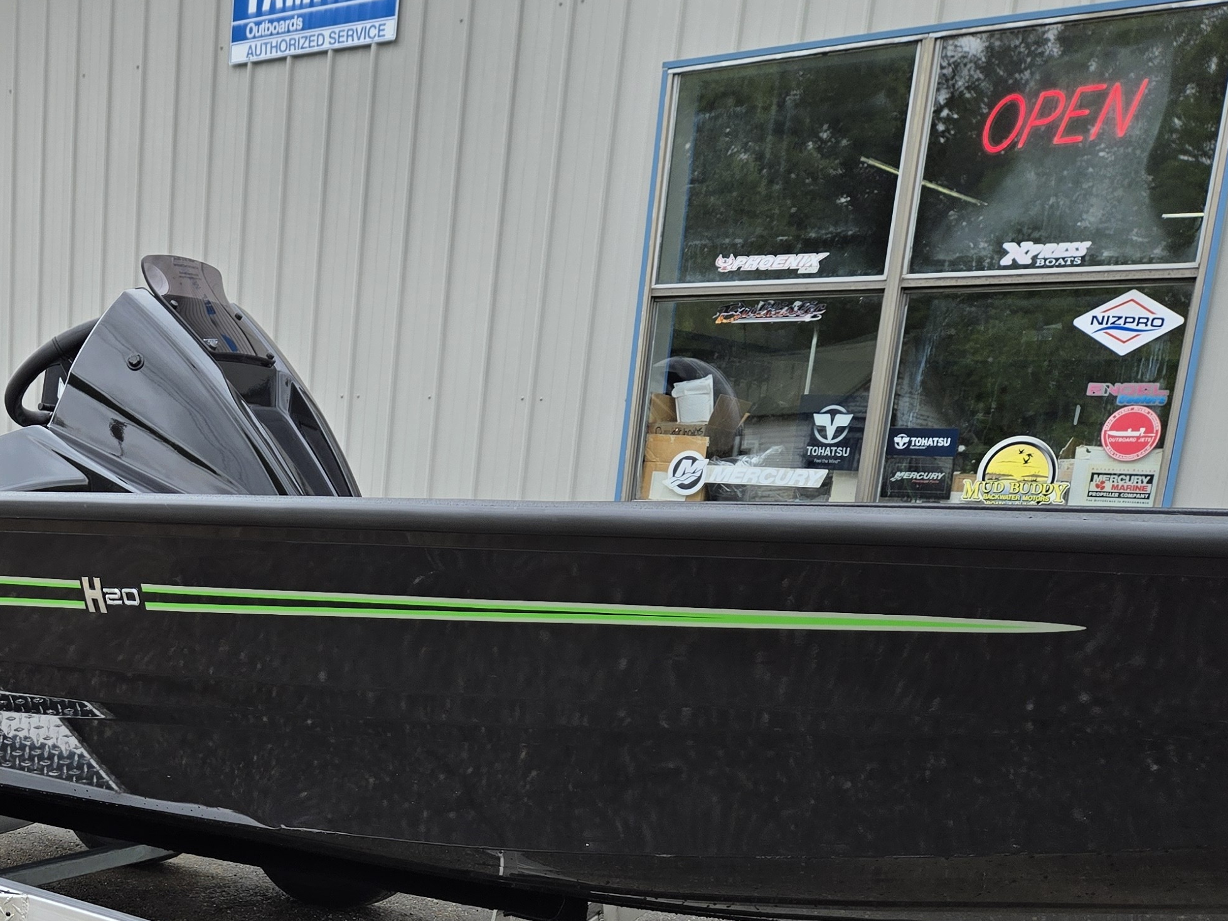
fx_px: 1667
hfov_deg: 38.5
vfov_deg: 29.1
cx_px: 199
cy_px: 893
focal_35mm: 47
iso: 25
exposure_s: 1/1272
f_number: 1.8
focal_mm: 5.4
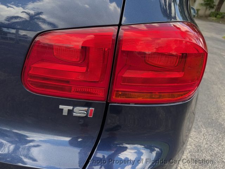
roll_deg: -7.0
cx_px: 112
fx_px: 156
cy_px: 84
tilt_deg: -24.7
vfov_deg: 56.8
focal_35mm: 24
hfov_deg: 71.6
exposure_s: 1/407
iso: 100
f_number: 1.78
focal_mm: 6.76
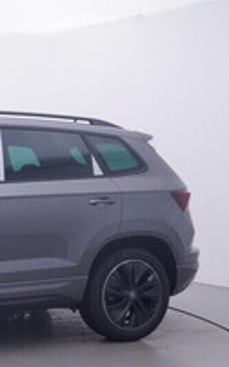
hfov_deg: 18.8
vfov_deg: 32.8
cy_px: 206
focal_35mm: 62
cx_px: -95
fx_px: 624
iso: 200
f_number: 5
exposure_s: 1/80
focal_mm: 15
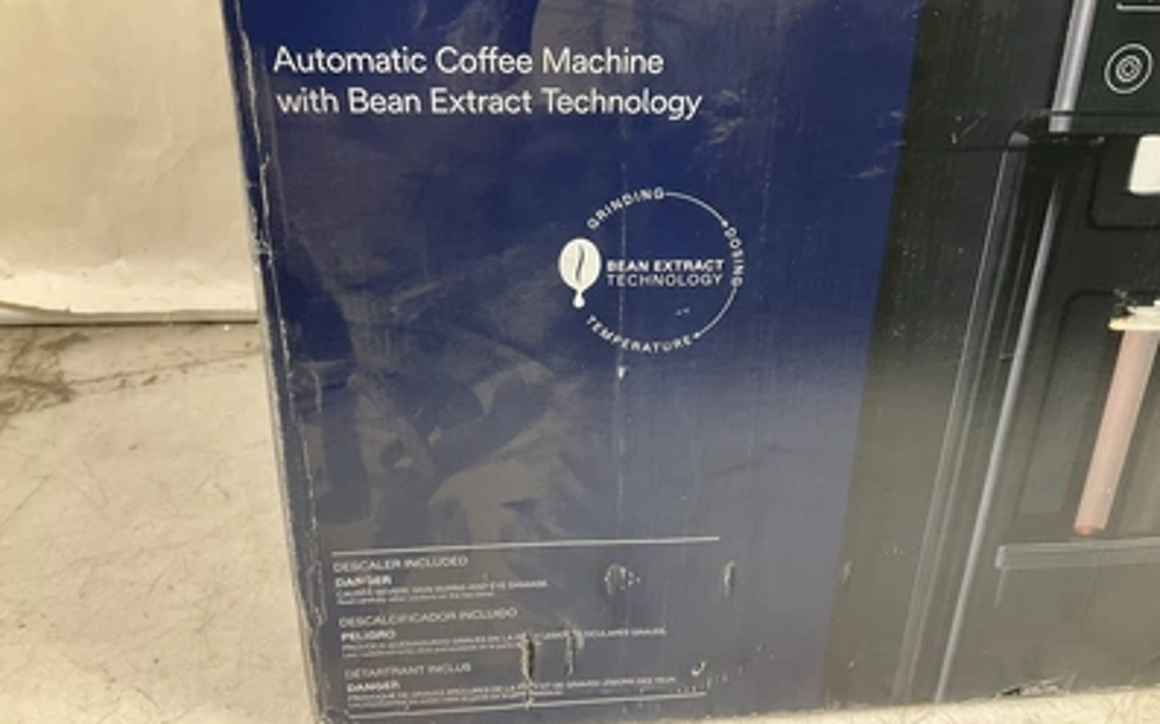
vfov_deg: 40.5
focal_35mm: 31
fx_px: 980
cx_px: 581
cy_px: 330
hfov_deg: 61.2
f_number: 1.8
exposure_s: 1/60
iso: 80
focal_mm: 3
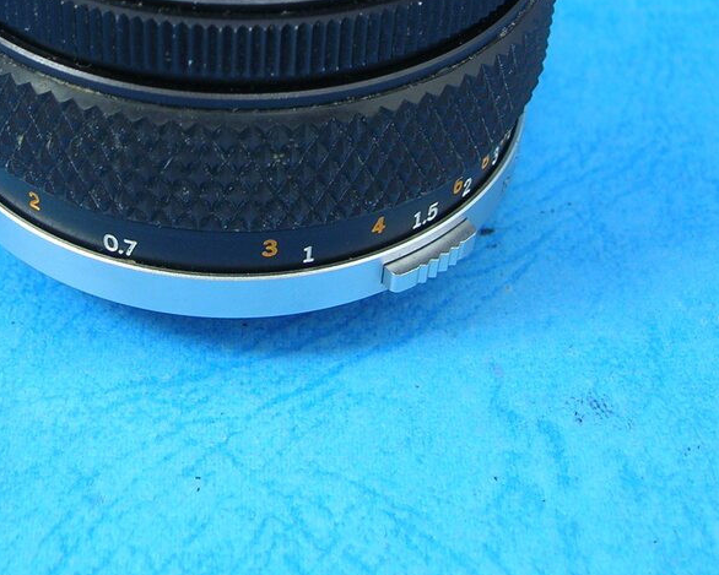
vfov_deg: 21.9
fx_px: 1447
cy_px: 47
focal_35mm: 68
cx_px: 221
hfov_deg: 27.7
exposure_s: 1/4.7
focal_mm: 5.7
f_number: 2.9
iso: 50
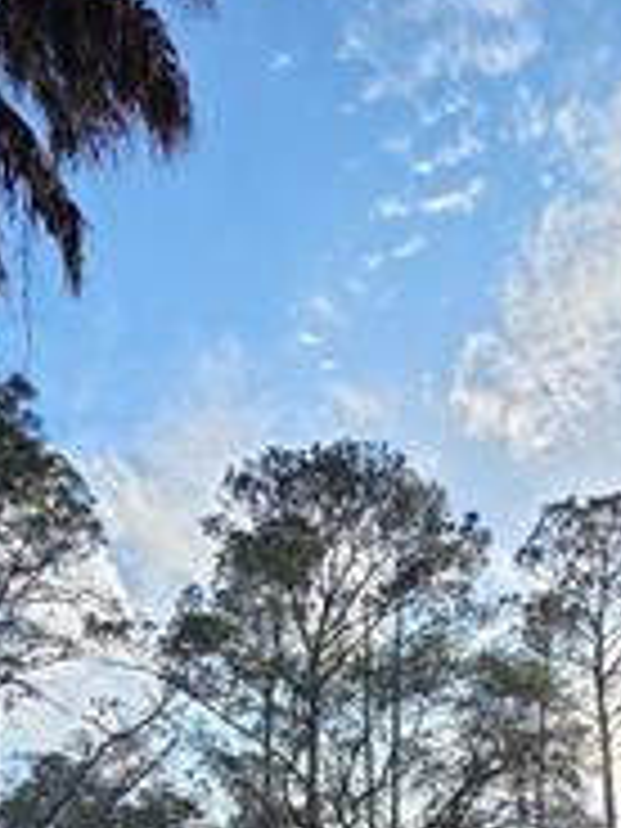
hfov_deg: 40.1
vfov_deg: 38.3
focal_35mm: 34
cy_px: 1017
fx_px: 813
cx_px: 495
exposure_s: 1/1050
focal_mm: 2.2
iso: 40
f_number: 1.9
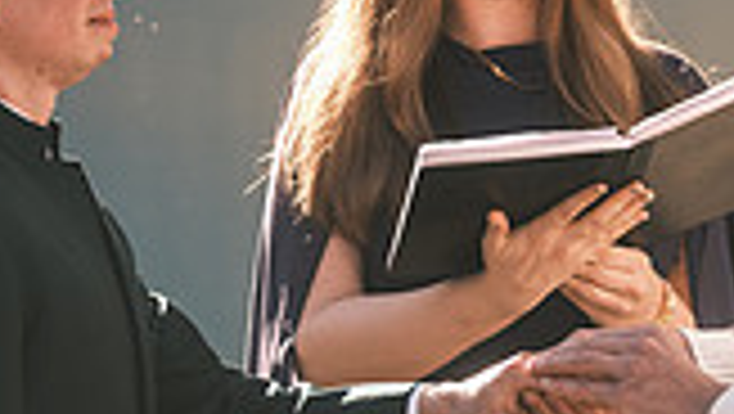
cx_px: 531
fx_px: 8123
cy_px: 245
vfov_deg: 2.9
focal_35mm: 417
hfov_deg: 5.2
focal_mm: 74.4
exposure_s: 1/350
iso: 200
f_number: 3.6
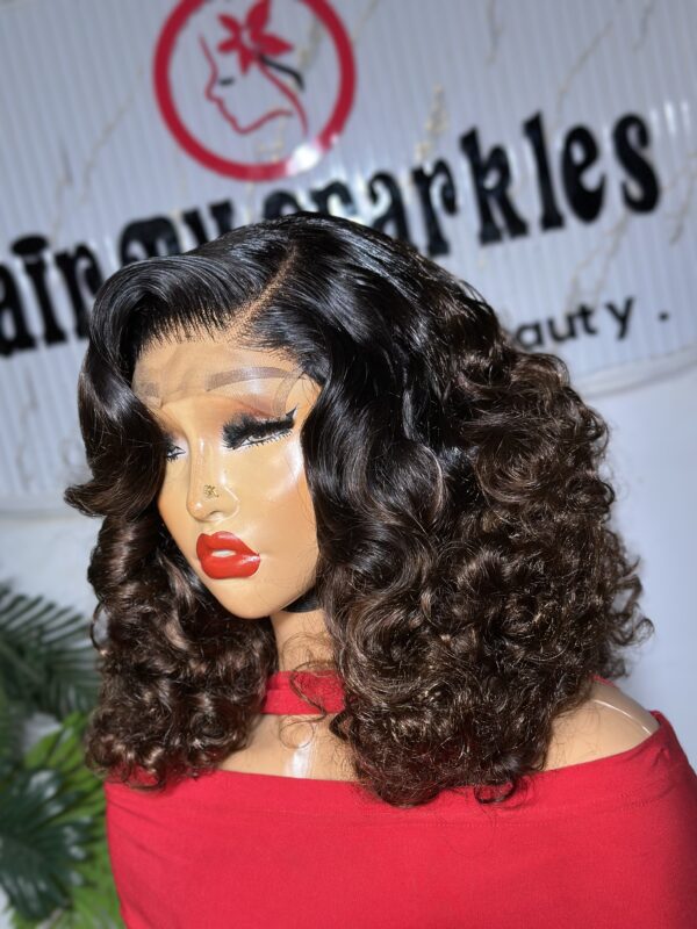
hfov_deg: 30.3
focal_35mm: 48
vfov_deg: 39.7
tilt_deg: -6.9
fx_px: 1289
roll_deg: +12.6
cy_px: 464
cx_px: 348
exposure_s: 1/529
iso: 80
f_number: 1.78
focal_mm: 6.86
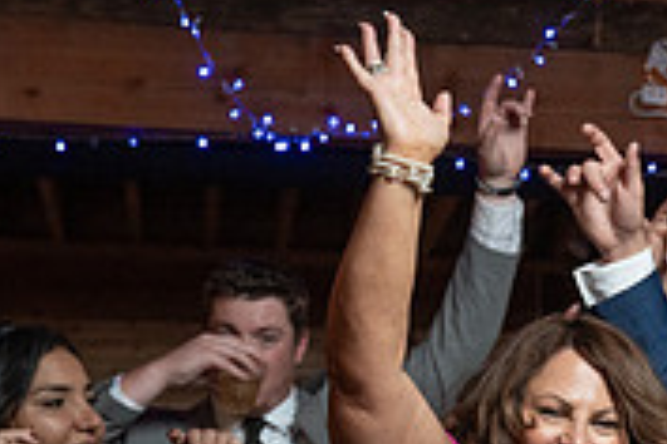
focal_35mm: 126
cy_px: 554
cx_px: 884
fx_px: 2334
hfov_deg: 15.4
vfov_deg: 10.7
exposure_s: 1/200
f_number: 4
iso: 2000
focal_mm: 34
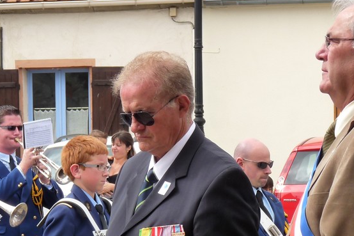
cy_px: 170
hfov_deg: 8.7
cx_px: 181
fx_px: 2320
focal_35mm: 236
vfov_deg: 5.8
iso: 160
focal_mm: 20.8
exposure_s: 1/250
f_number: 5
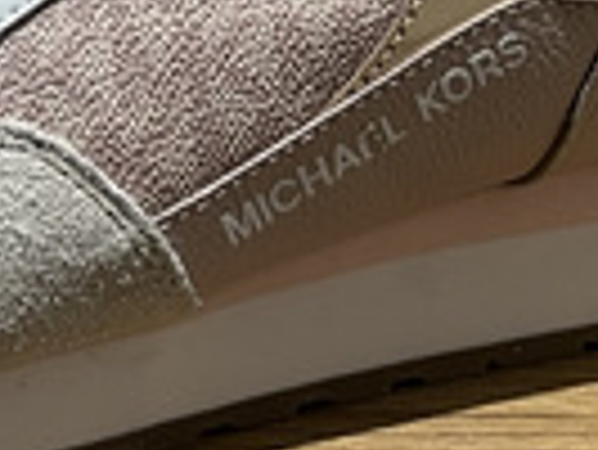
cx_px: 112
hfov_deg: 16.7
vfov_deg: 11.8
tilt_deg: -15.3
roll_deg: +0.0
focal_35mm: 117
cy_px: -328
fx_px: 2023
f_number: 1.6
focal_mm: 5.1
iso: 64
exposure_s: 1/50
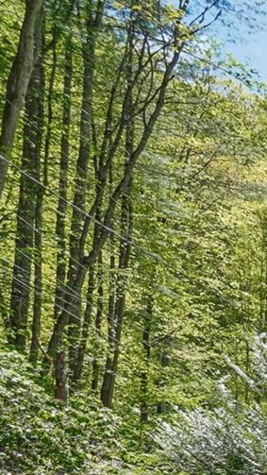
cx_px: 892
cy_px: 617
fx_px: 805
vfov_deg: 27.4
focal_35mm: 64
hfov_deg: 10.1
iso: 100
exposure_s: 1/40
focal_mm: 10
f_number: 8
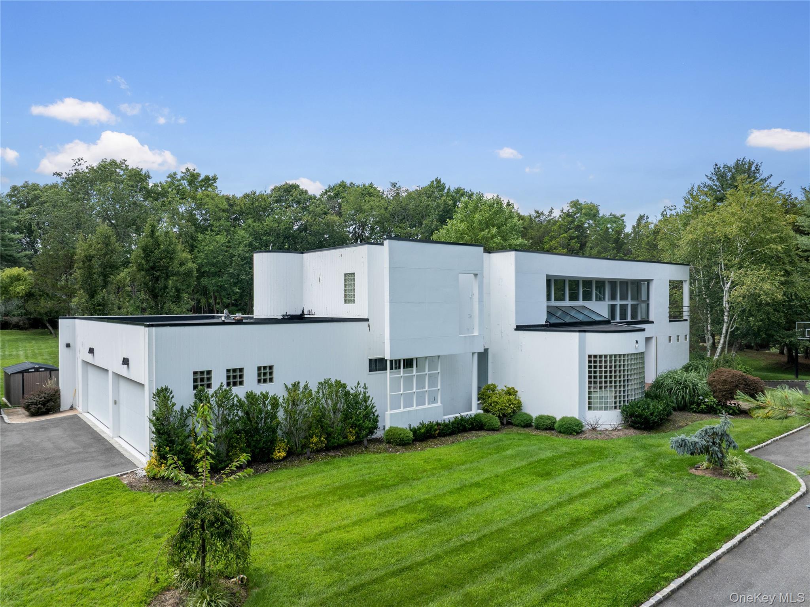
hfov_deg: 71.6
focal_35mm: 24
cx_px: 405
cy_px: 304
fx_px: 561
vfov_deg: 56.8
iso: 100
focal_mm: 12.29
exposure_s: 1/400
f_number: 5.6
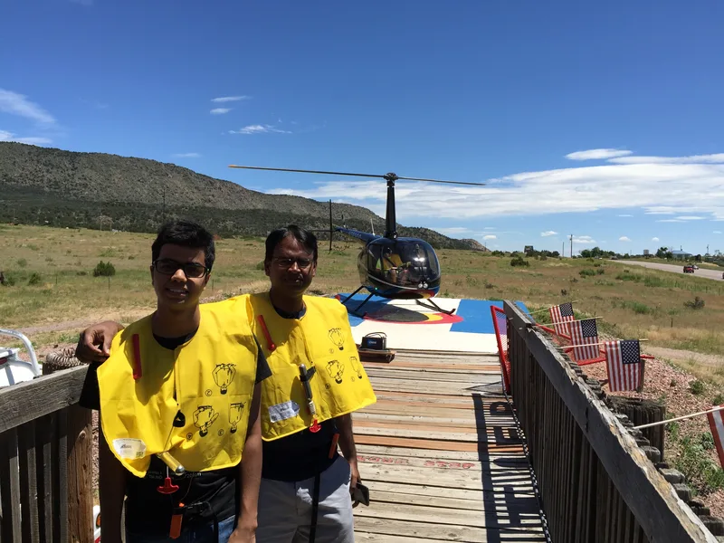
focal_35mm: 29
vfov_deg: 48.2
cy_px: 272
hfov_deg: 61.7
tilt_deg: -1.4
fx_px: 607
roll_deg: -1.7
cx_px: 362
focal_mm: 4.15
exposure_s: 1/2326
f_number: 2.2
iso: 32
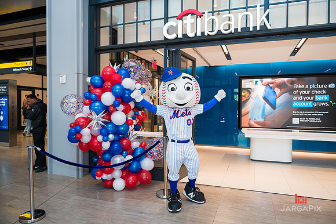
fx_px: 224
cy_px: 112
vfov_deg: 53.1
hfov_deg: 73.8
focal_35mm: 24
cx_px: 168
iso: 500
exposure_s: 1/200
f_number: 4
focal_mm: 24
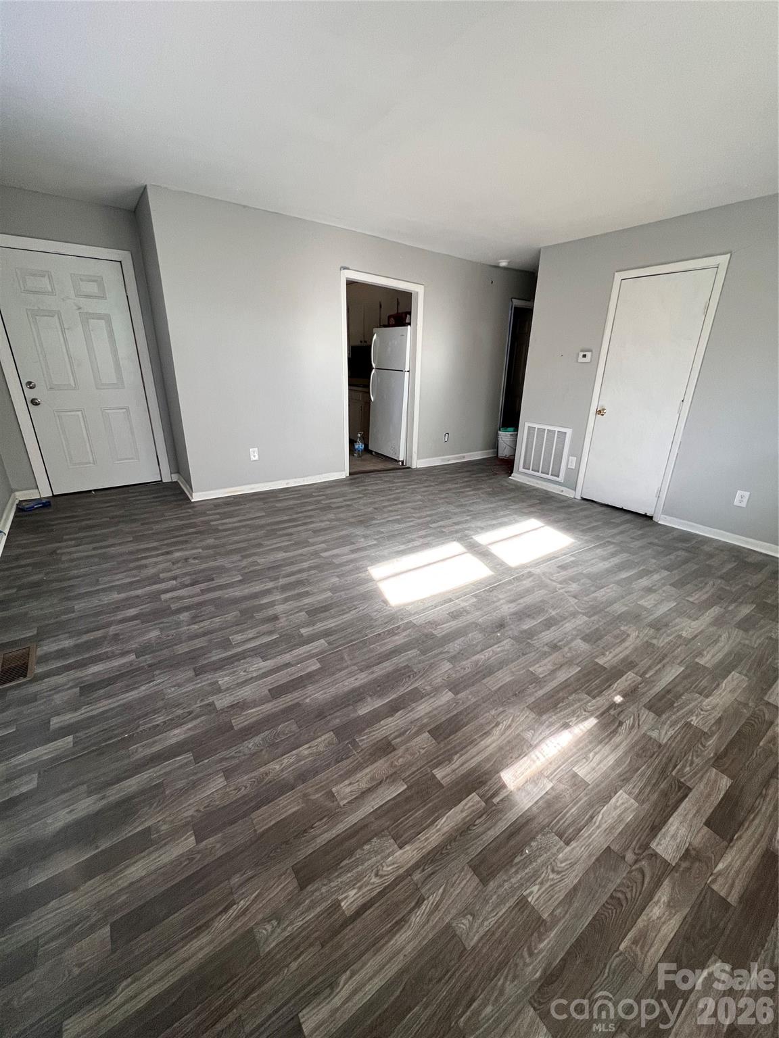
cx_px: 390
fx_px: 390
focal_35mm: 13
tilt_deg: -19.9
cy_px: 519
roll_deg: -0.8
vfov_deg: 106.2
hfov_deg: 89.9
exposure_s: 1/99
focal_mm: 1.57
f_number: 1.8
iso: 125
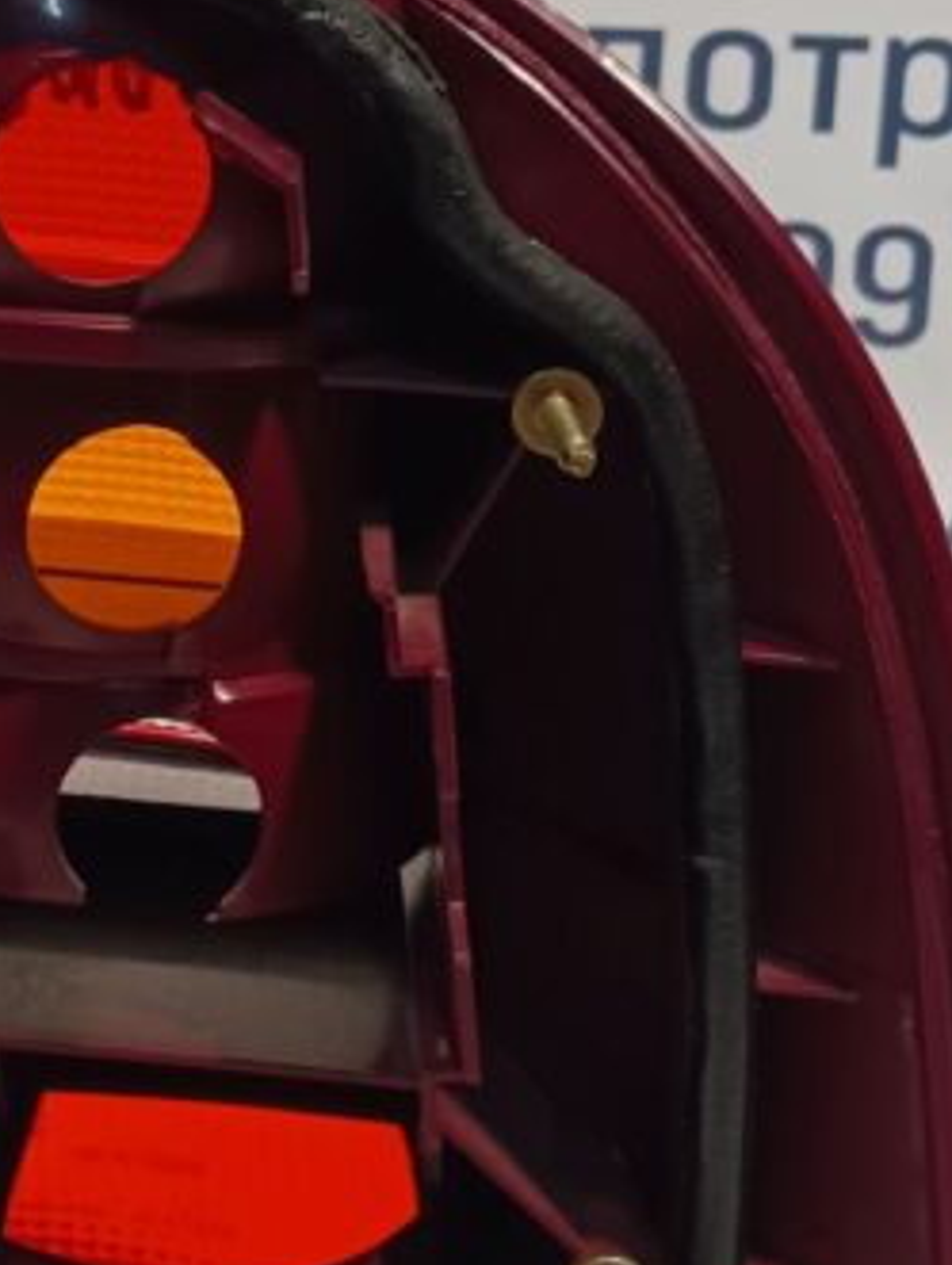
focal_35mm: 76
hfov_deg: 19.2
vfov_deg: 25.6
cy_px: 468
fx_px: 2781
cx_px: 153
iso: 200
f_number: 1.8
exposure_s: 1/50
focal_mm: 4
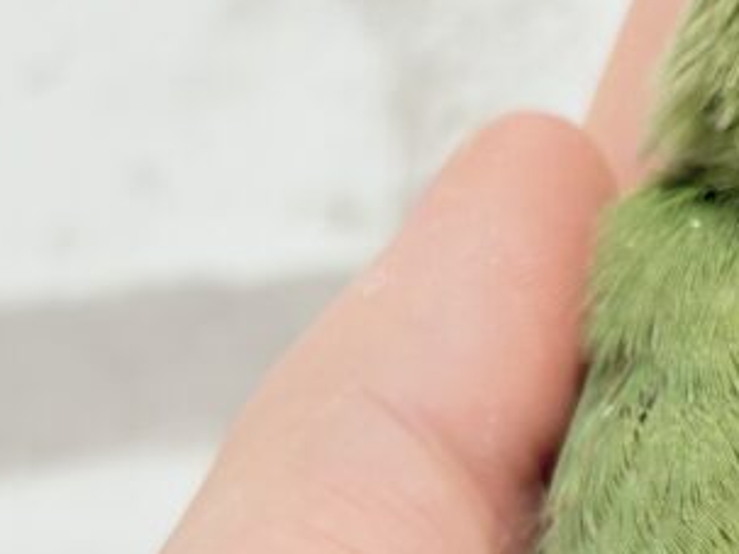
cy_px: 603
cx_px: 1124
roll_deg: +3.1
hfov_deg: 9.3
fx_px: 4396
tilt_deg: -15.7
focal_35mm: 206
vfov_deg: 7.2
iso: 80
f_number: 1.6
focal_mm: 5.96
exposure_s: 1/100
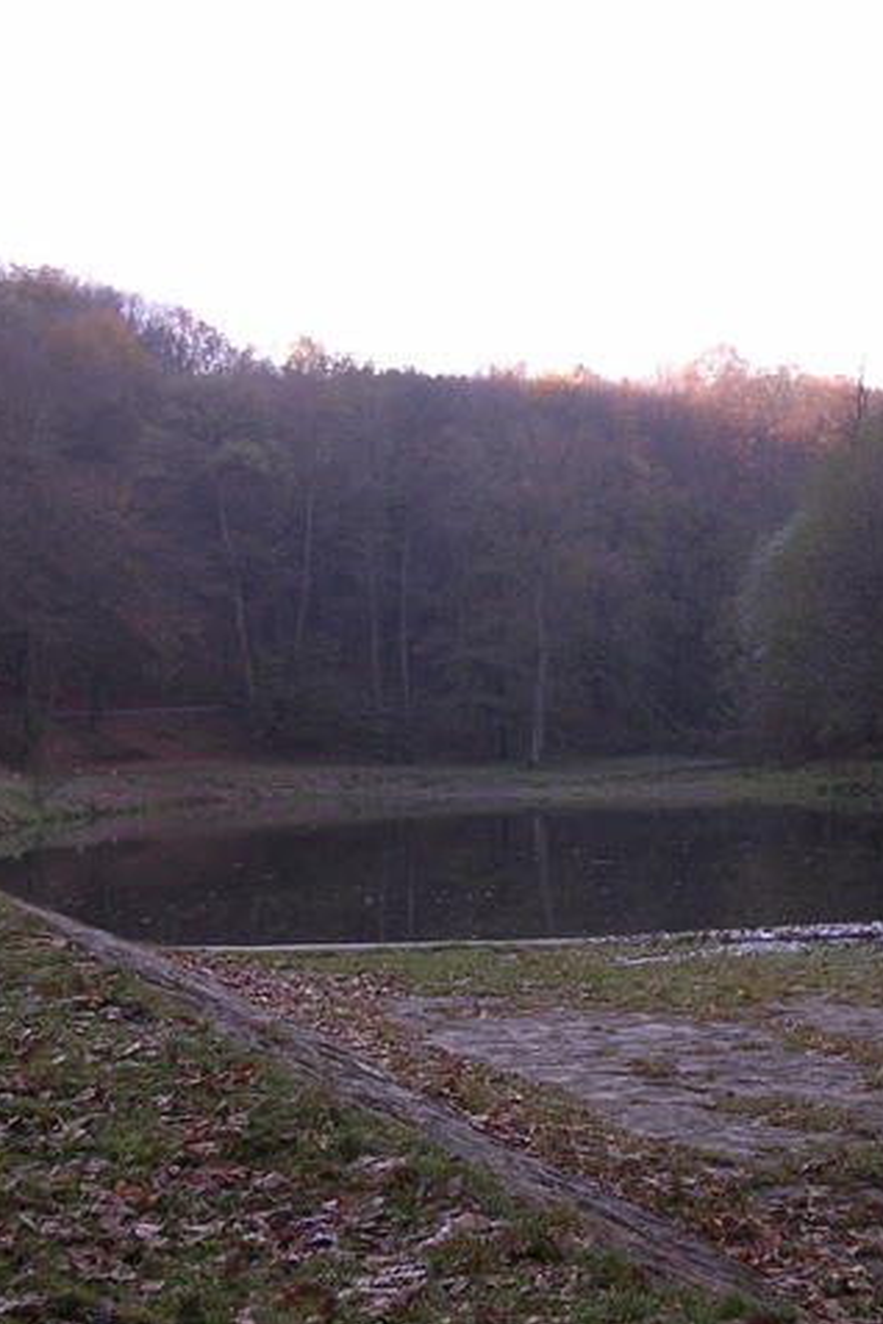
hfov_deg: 25.4
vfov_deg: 37.5
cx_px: 605
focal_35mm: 53
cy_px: 663
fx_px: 1950
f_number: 2.8
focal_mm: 5.8
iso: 100
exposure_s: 1/160
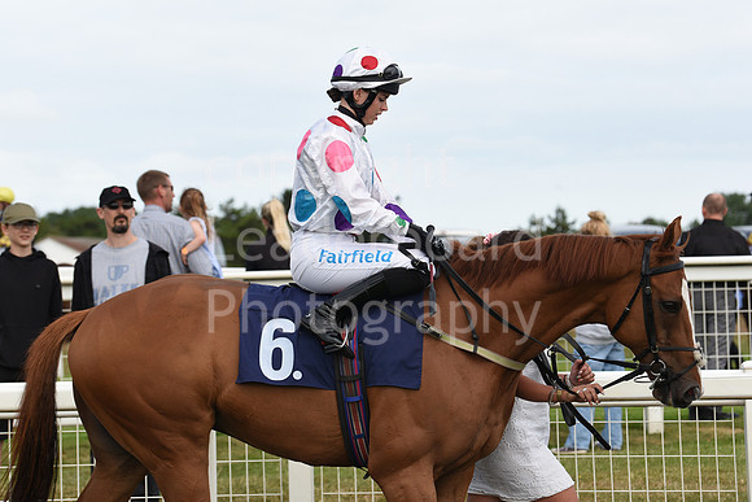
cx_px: 376
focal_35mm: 122
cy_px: 251
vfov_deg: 11.2
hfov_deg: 16.8
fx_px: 2549
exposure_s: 1/1250
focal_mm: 122
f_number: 5.6
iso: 400
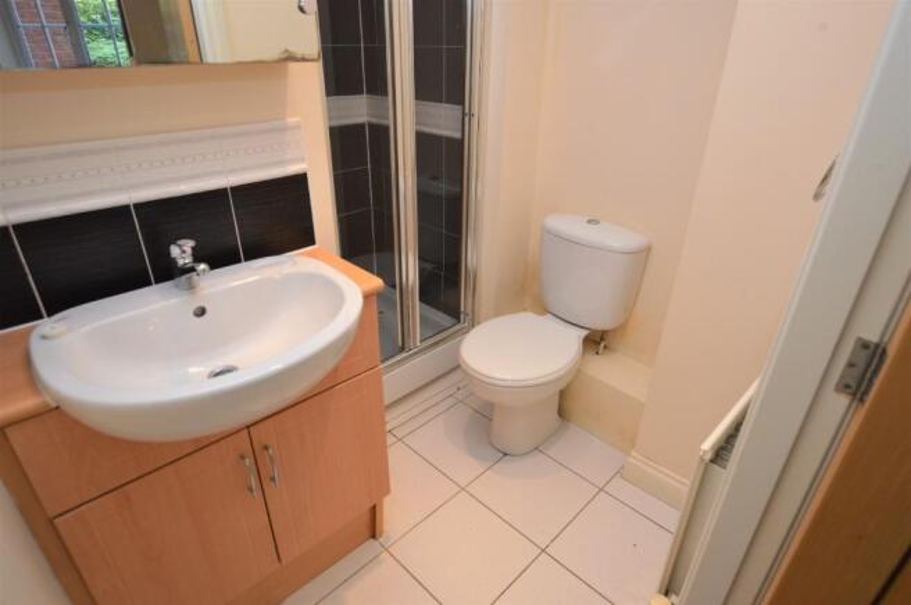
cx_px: 456
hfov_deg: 100.4
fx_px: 379
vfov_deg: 77.2
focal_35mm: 15
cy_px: 302
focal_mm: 10
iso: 400
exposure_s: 1/60
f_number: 4
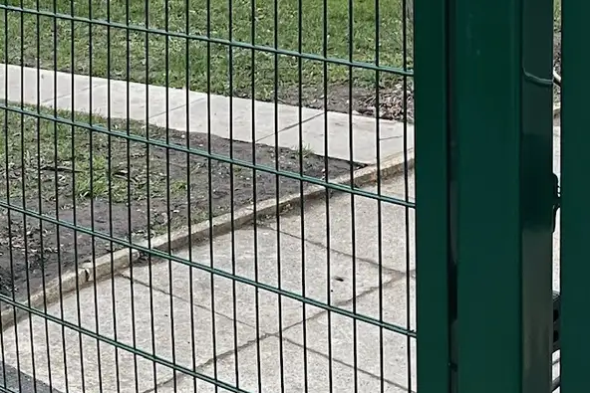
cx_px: 202
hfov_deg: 25.5
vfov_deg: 16.6
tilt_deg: -6.9
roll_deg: +1.5
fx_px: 1295
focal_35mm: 79
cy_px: -77
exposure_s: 1/60
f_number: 1.6
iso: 250
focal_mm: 5.1
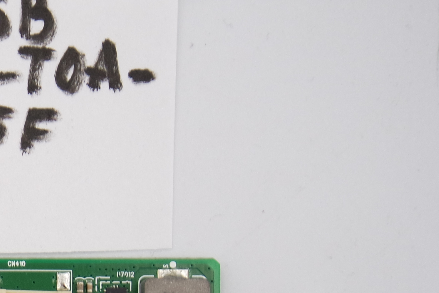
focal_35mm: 130
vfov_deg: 10.4
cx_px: -128
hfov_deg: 15.1
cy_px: 366
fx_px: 1585
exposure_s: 1/125
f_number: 5
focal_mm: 18
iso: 160
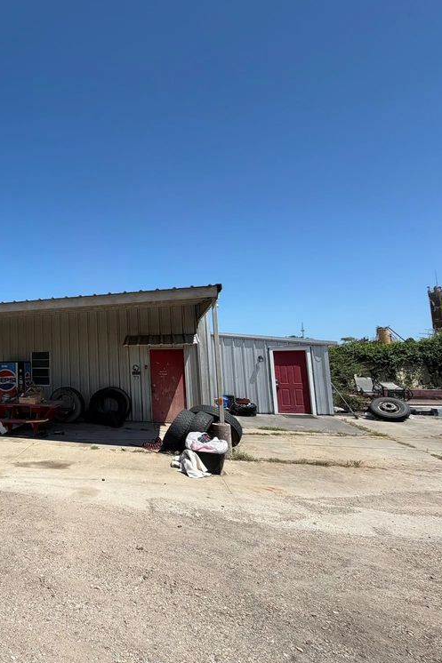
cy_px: 326
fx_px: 368
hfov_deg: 51.2
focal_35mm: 20
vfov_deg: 84.0
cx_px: 12
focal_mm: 2.22
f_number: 2.2
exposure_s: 1/770
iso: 20
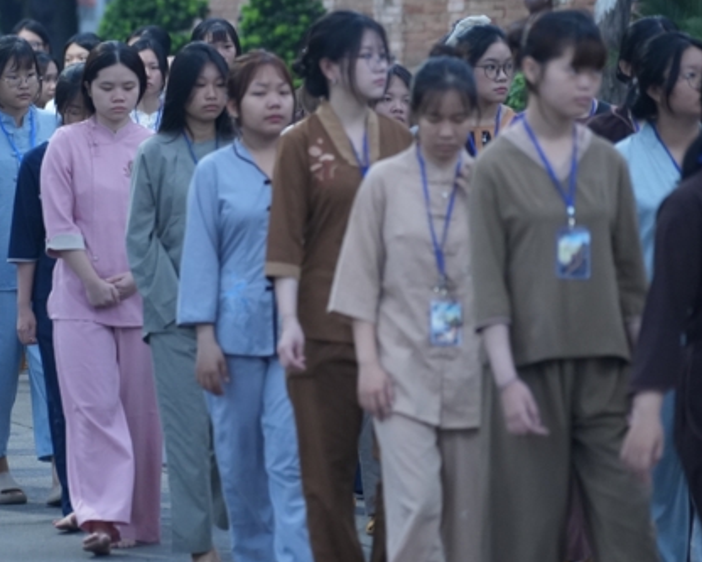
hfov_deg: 5.9
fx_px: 6858
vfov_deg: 4.7
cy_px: 125
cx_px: 190
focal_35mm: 330
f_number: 2.8
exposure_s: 1/160
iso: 2000
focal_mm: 150
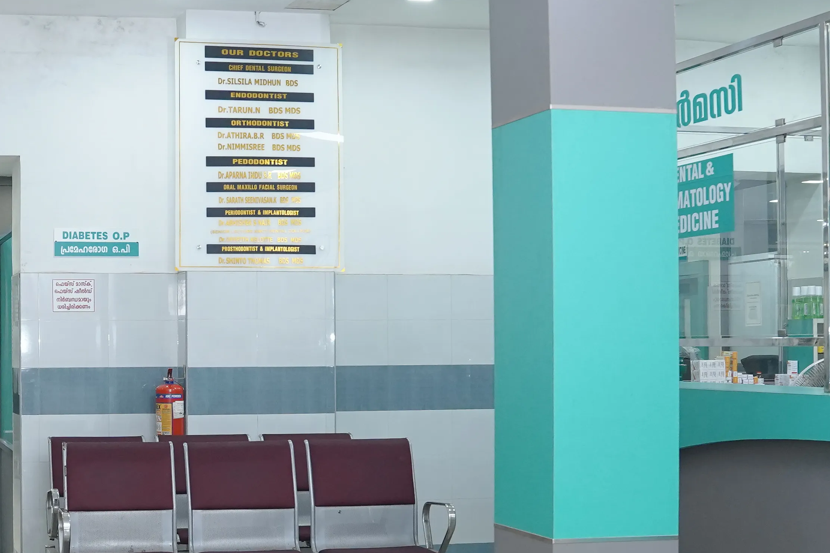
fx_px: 1475
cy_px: 376
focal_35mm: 64
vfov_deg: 21.2
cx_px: 95
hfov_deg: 30.2
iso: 2000
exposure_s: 1/125
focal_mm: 24
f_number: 4
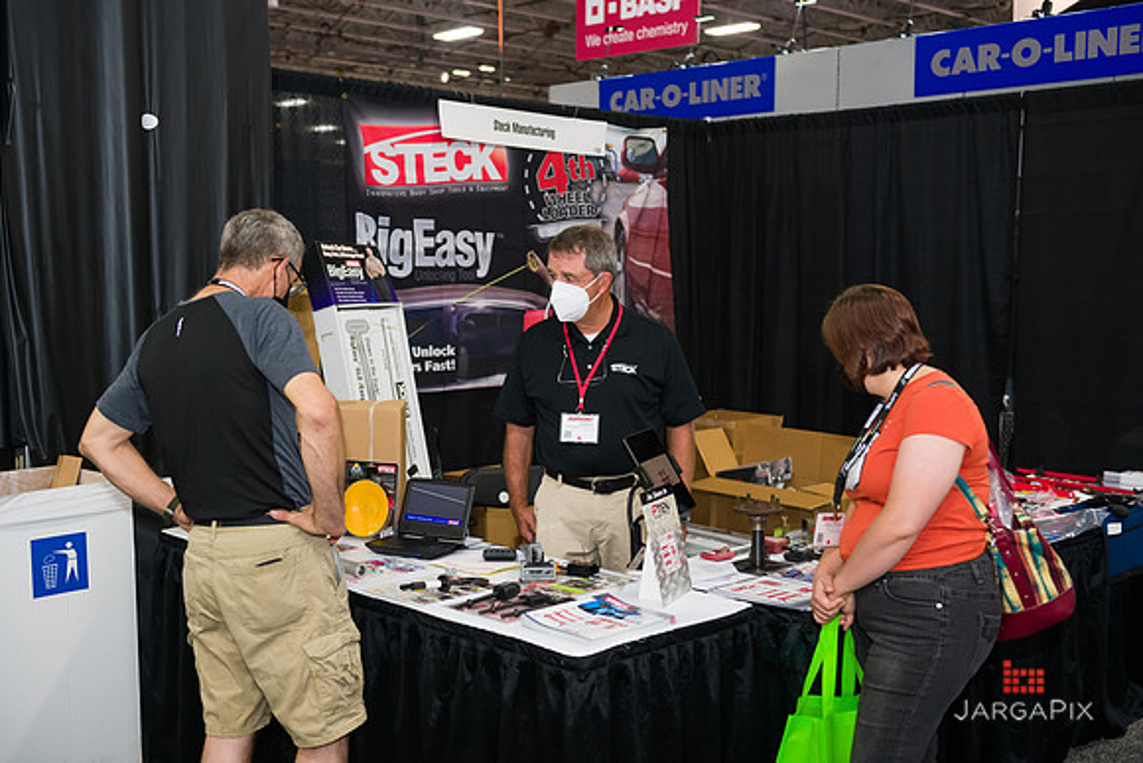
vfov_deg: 33.4
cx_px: 572
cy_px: 382
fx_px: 1270
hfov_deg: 48.4
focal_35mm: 40
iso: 1000
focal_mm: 40
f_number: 3.2
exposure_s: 1/125
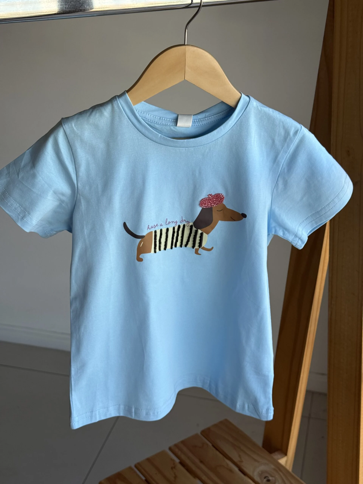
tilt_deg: -24.3
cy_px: 242
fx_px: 671
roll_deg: -1.2
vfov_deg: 39.7
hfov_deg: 30.3
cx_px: 182
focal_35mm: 48
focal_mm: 6.76
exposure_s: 1/450
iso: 64
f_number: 1.78
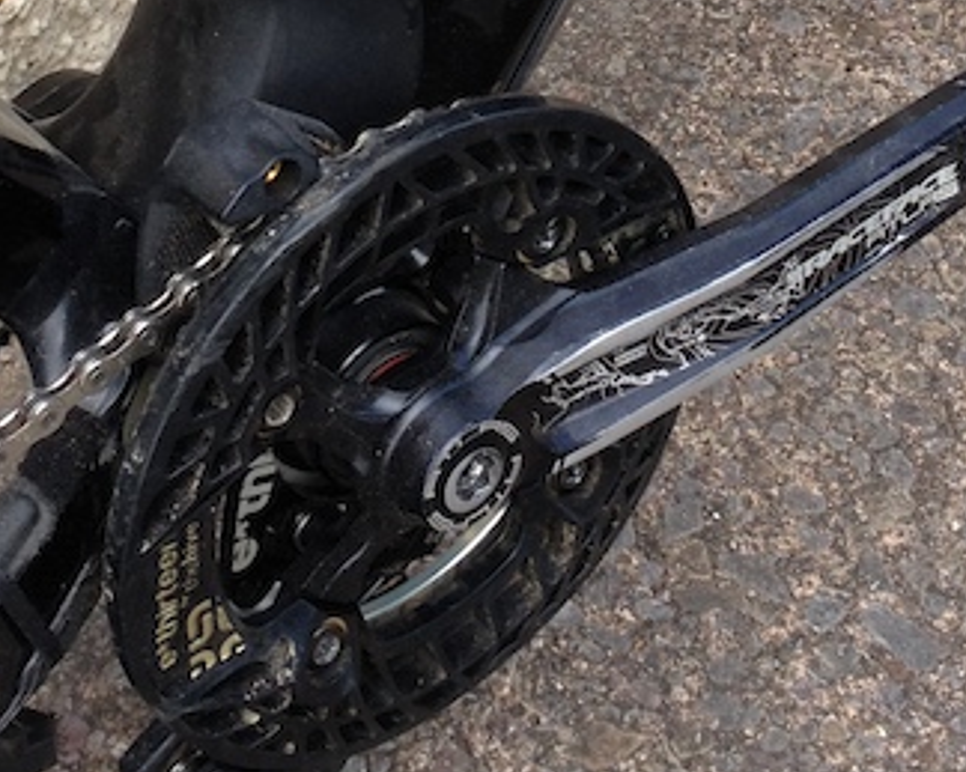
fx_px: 3087
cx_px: 426
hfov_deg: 17.8
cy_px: -143
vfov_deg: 13.9
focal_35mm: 108
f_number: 2.4
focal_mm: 4.28
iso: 50
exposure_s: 1/198
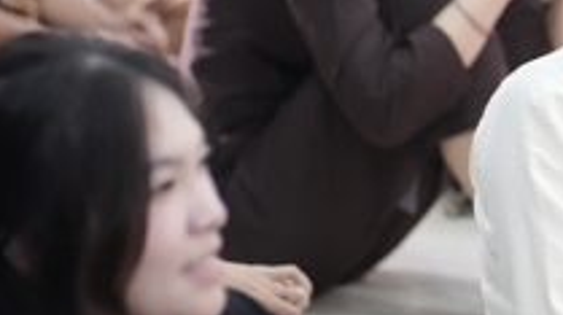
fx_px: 6129
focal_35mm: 411
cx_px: 762
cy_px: 63
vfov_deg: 2.9
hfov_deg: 5.2
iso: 10000
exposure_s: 1/160
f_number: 2.8
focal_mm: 126
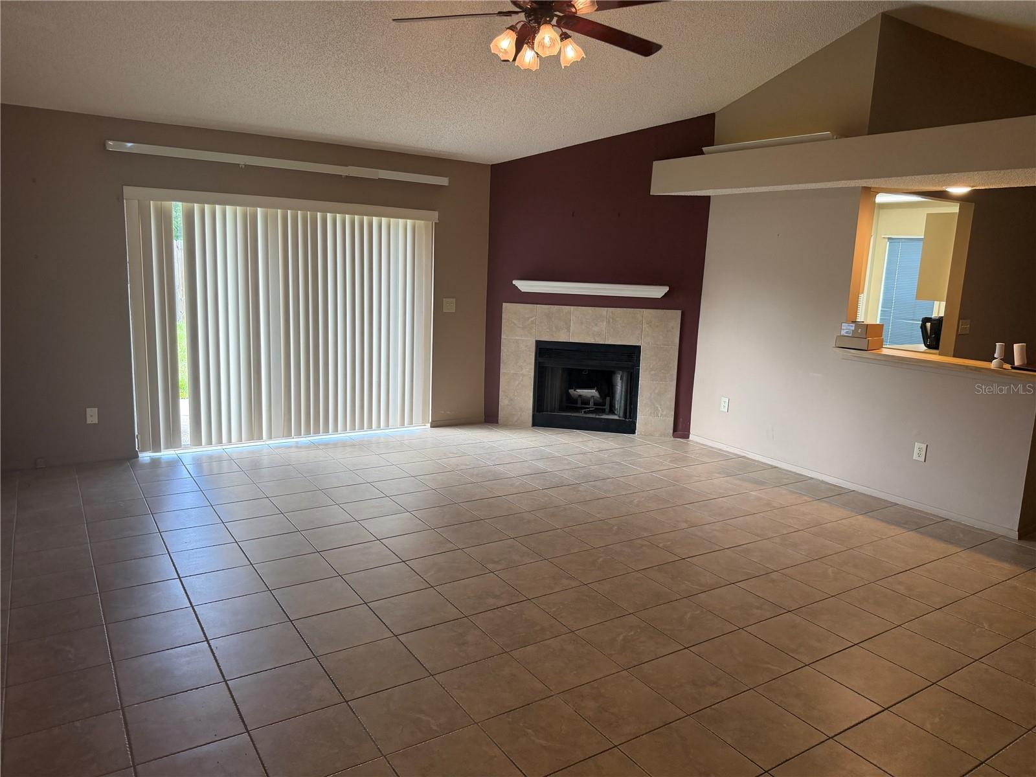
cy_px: 388
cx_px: 518
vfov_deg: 56.8
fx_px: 718
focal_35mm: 24
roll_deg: -1.9
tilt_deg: -9.2
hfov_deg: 71.6
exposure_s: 1/120
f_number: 1.78
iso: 200
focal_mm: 6.76
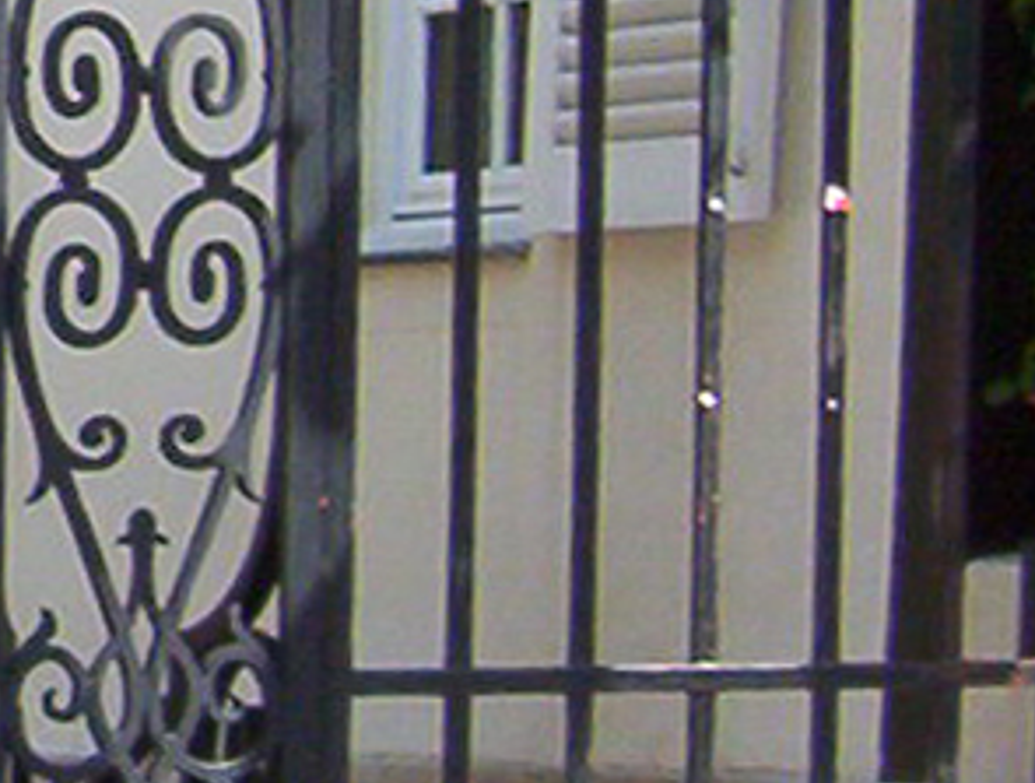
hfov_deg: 9.2
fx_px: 5967
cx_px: -1123
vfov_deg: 7.4
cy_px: -327
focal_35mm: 199
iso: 100
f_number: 5.24
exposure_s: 1/291
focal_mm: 5.54
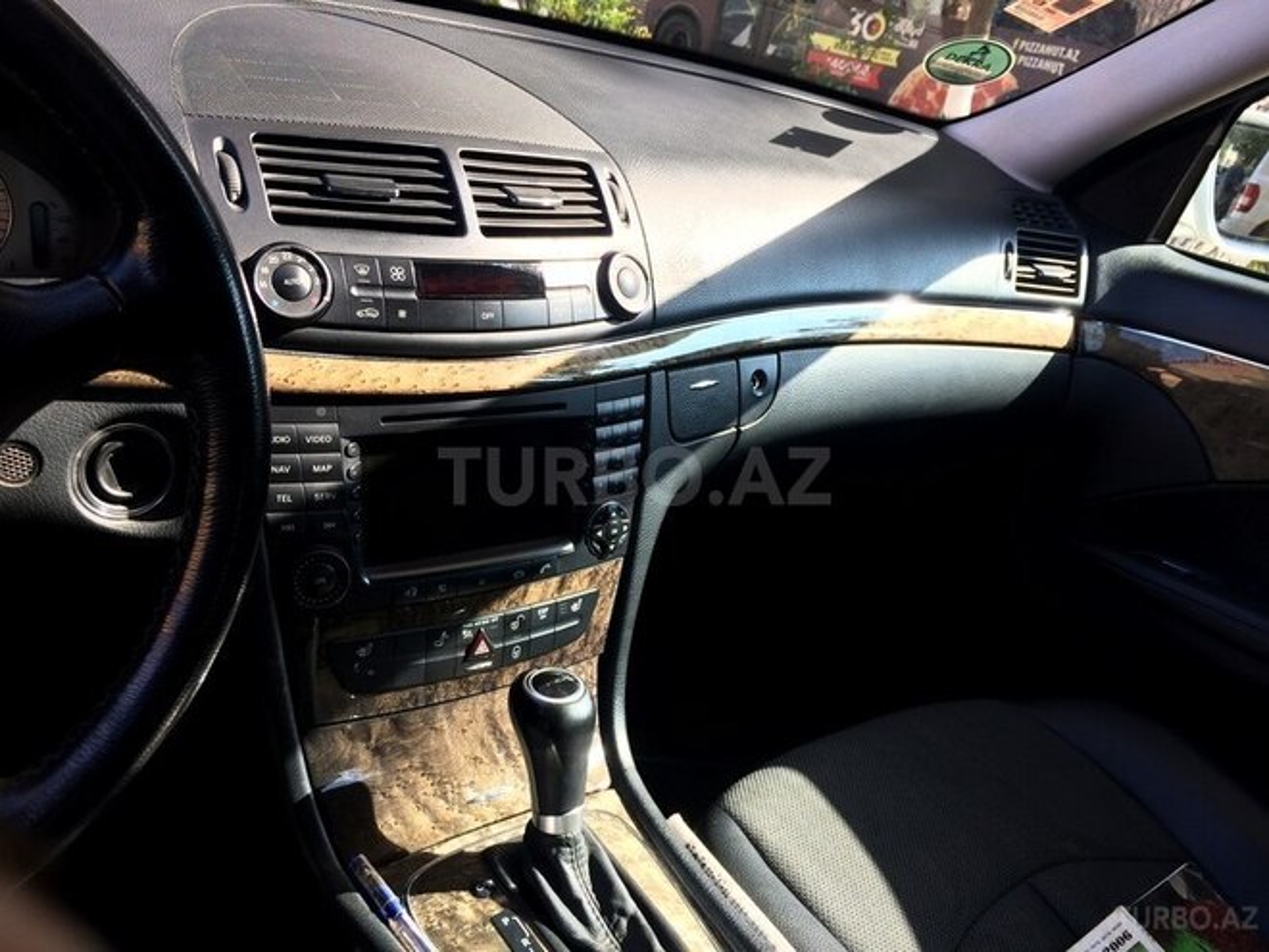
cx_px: 634
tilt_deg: -27.2
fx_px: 1063
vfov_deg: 48.2
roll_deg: -13.3
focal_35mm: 29
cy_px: 476
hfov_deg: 61.7
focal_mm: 4.15
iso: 32
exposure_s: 1/184
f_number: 2.2
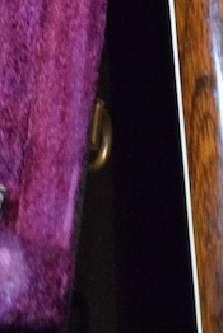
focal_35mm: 361
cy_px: -19
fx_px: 3350
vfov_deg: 5.7
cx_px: 233
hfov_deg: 3.8
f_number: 5
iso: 3200
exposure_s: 1/30
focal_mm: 42
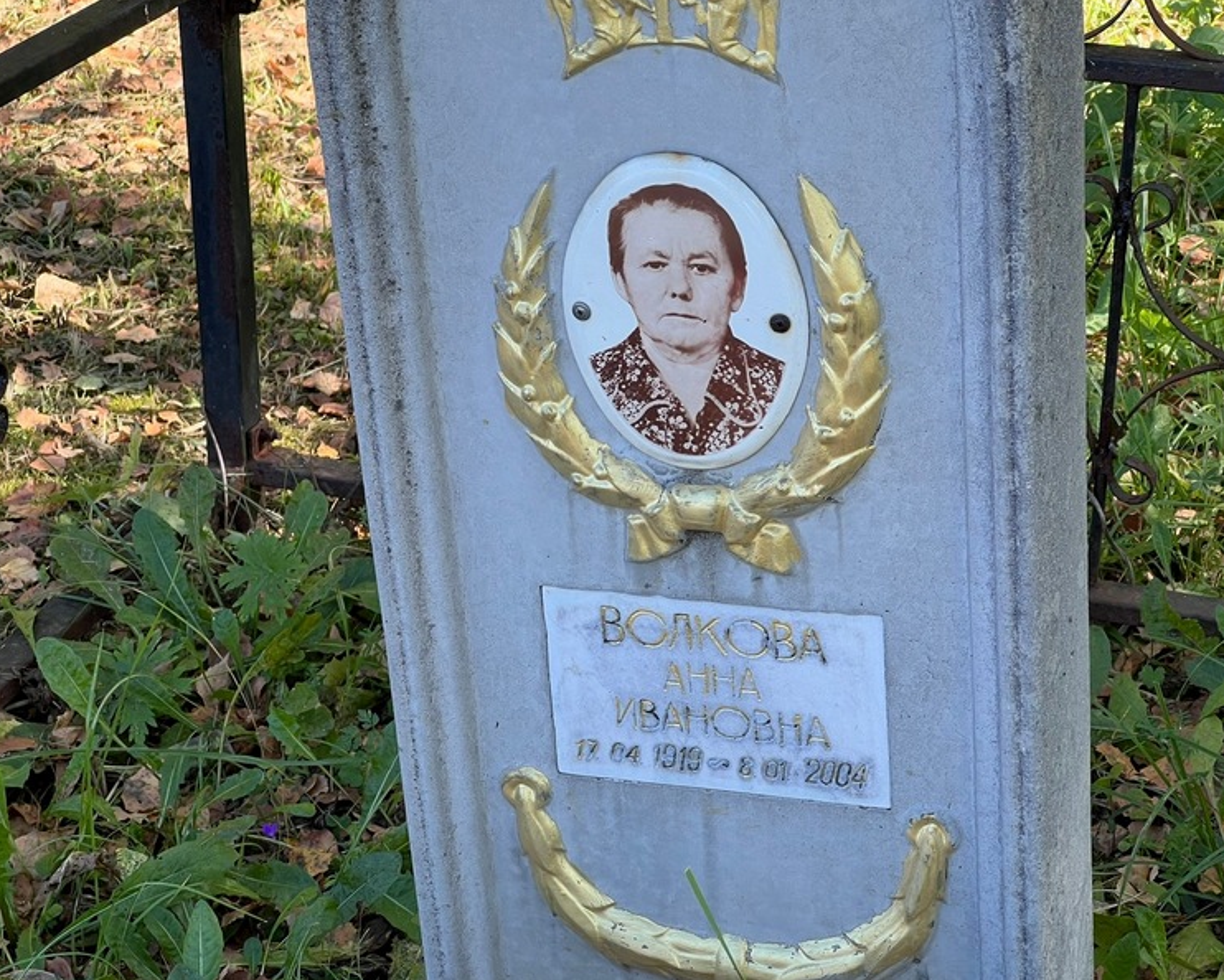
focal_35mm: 81
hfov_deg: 23.6
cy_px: 492
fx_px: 2935
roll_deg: +0.7
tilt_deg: -24.6
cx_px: 642
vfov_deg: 19.0
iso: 32
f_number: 2.8
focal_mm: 9
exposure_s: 1/110
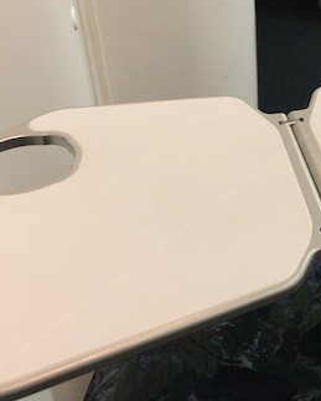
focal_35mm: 54
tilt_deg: -32.0
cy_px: 135
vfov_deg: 34.4
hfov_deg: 26.8
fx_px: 642
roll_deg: -1.2
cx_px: 307
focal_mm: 4
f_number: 1.8
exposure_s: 1/9
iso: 100
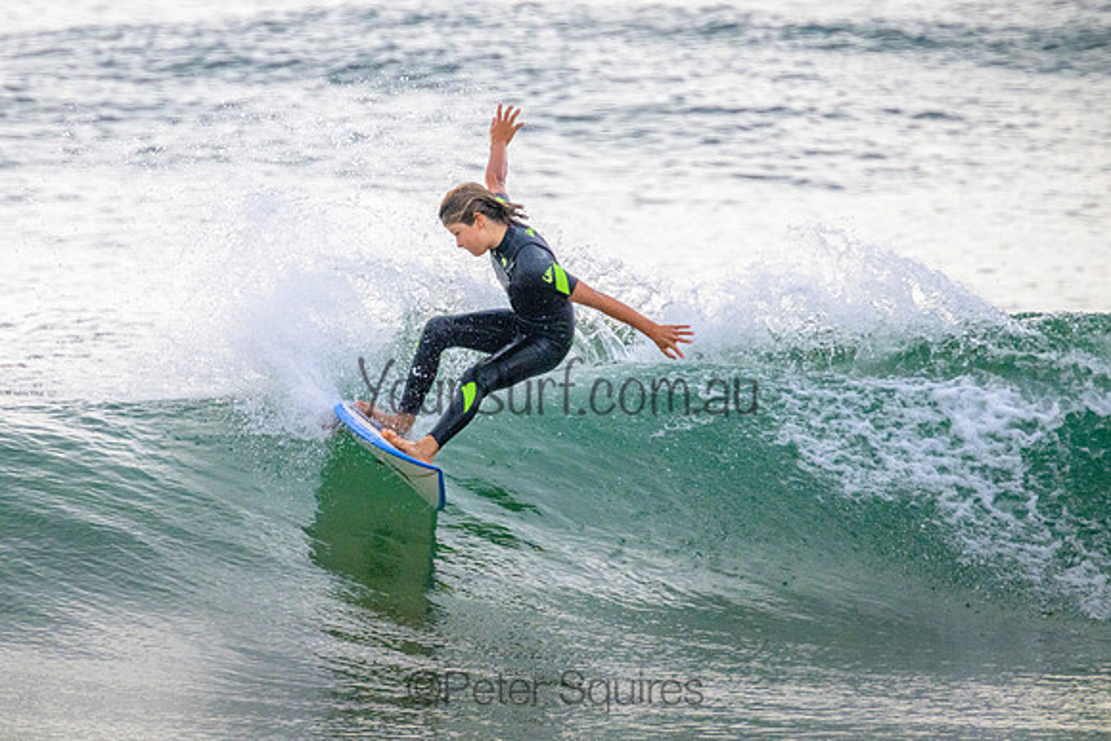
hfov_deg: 2.0
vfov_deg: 1.3
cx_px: 401
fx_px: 31540
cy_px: 268
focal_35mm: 1022
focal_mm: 800
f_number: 11
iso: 2200
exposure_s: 1/2000
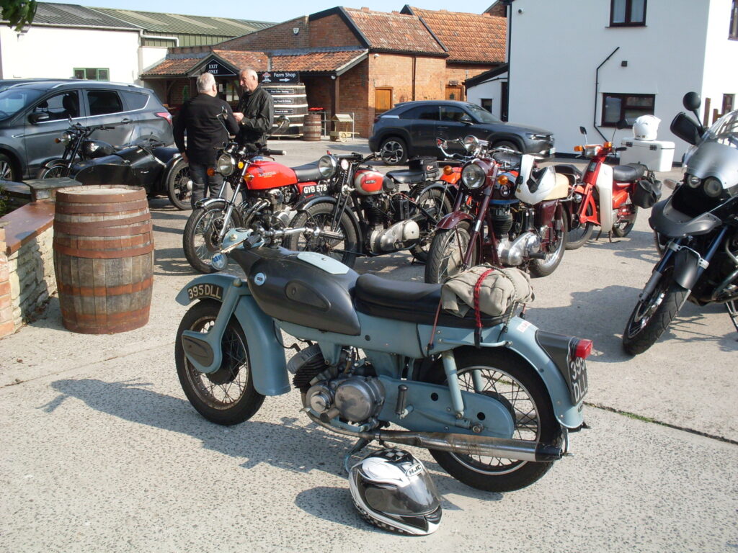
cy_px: 276
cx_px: 369
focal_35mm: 38
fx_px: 810
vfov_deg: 37.7
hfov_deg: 49.0
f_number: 8.4
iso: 80
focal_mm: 6.3
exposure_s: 1/125
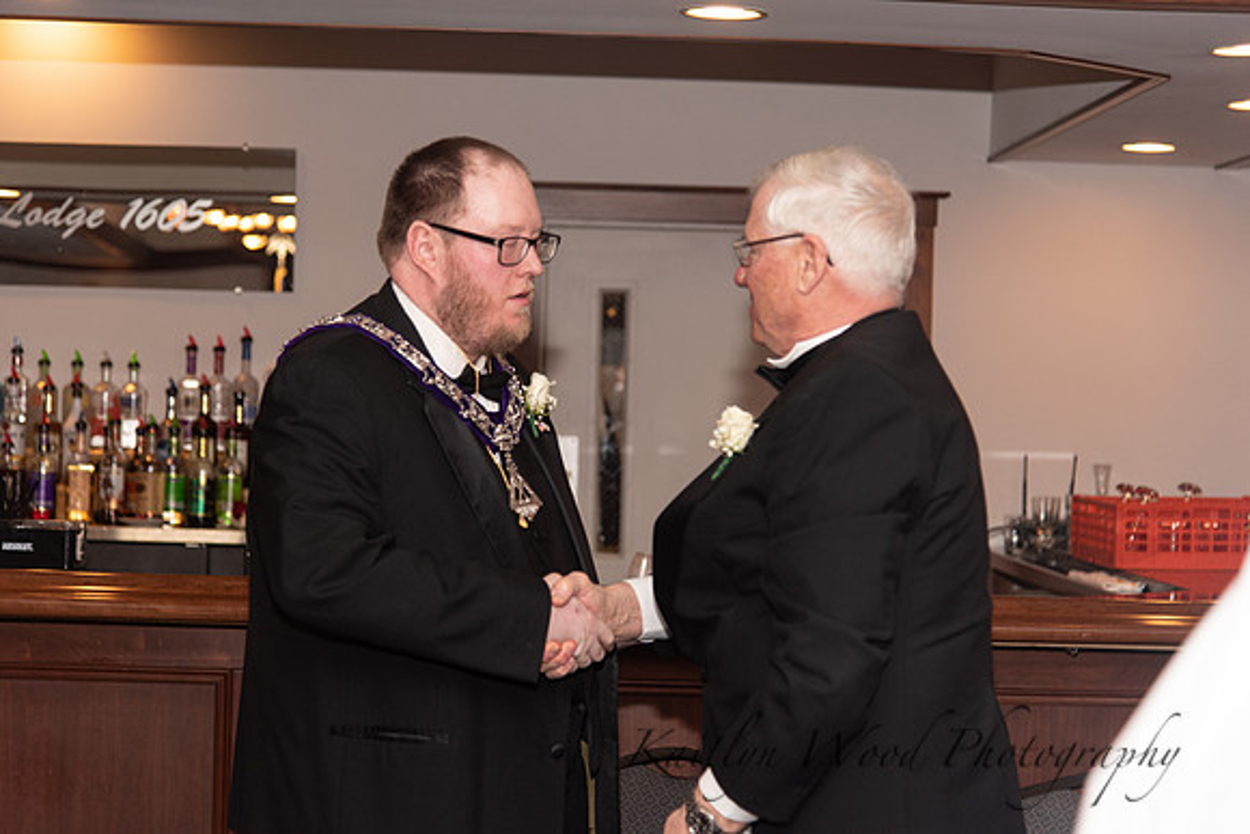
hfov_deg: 24.8
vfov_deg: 16.7
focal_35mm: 82
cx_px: 625
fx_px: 2848
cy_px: 417
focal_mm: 82
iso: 800
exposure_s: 1/200
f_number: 4
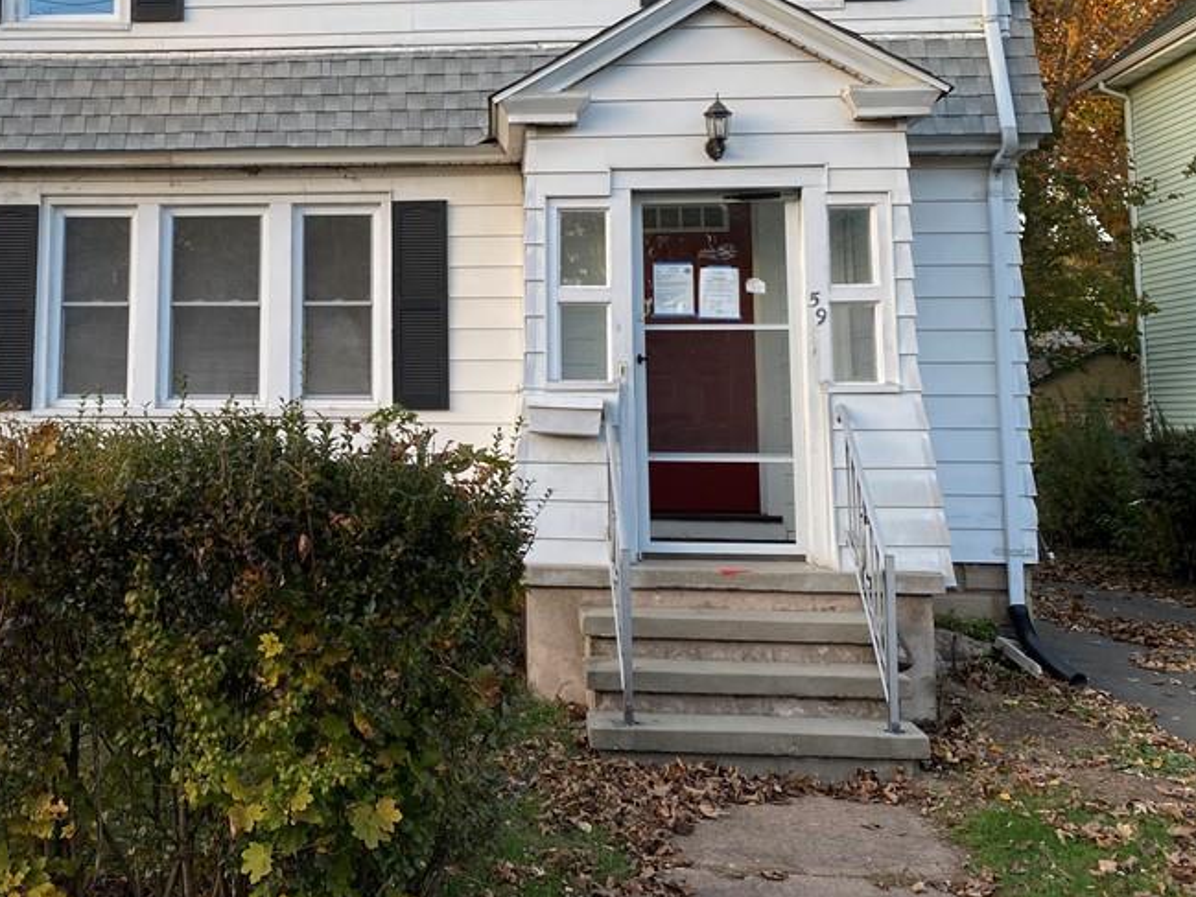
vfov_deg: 34.5
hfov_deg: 44.6
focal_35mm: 41
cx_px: 332
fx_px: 1417
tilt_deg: +7.9
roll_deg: -0.5
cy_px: 236
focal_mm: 4.25
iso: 32
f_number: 1.8
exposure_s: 1/213
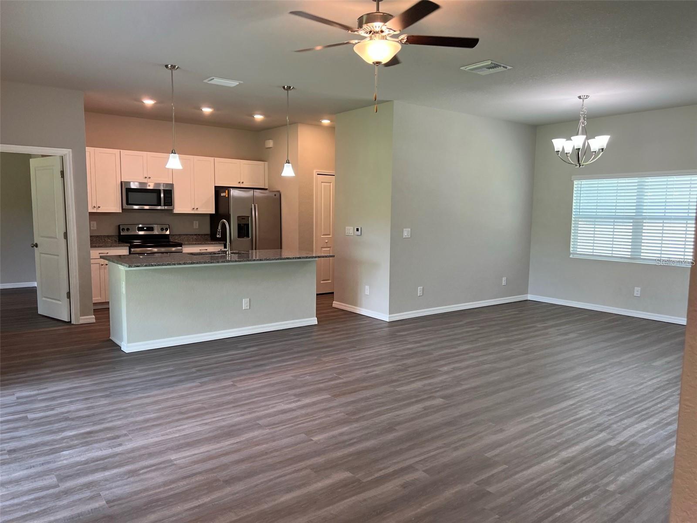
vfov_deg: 53.1
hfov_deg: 67.3
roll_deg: -0.6
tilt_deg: -6.6
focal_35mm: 26
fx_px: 524
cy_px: 262
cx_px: 348
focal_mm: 5.7
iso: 100
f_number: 1.5
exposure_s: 1/120
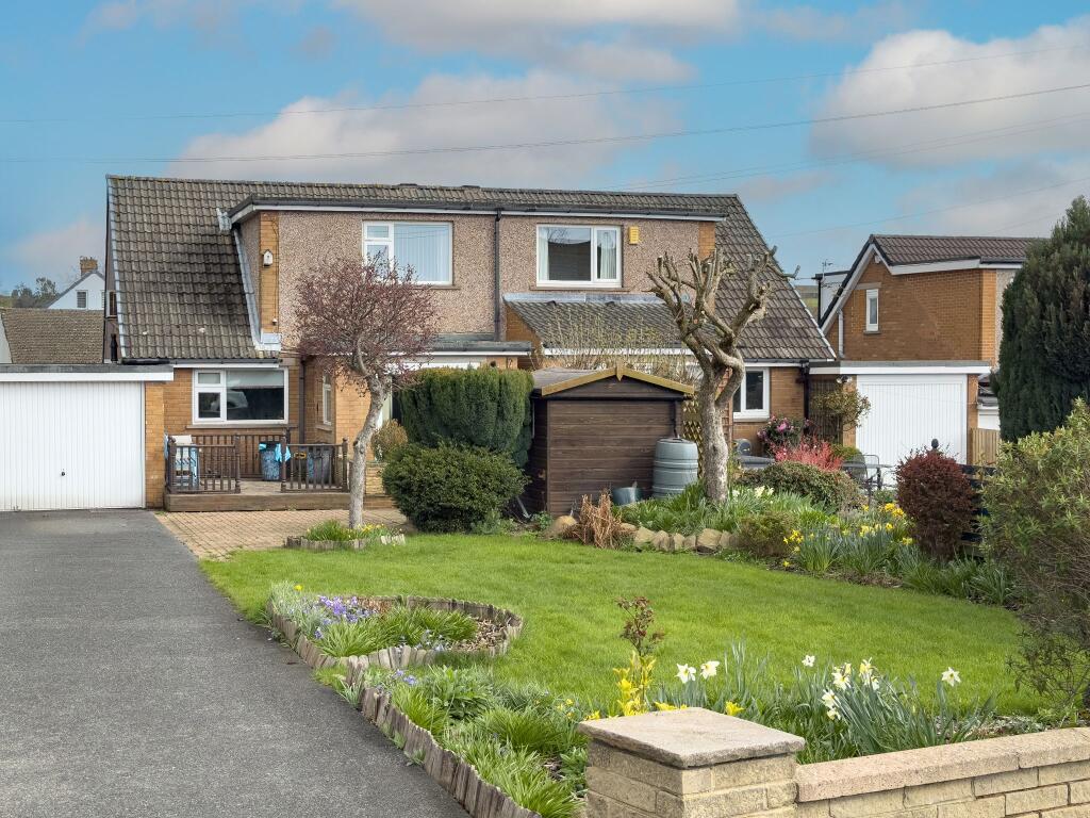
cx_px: 545
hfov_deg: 39.7
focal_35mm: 48
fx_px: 1511
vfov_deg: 30.3
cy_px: 409
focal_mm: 6.76
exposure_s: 1/2500
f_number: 1.8
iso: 80
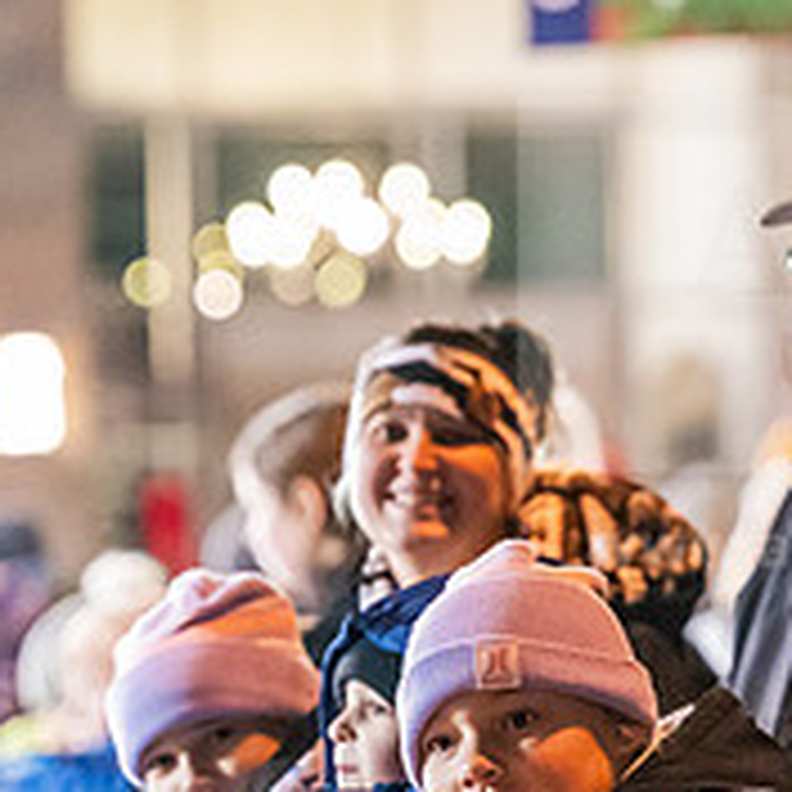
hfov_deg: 5.4
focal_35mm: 323
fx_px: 8361
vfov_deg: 5.4
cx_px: 382
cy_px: 641
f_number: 3.2
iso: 10000
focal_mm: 115
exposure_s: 1/200
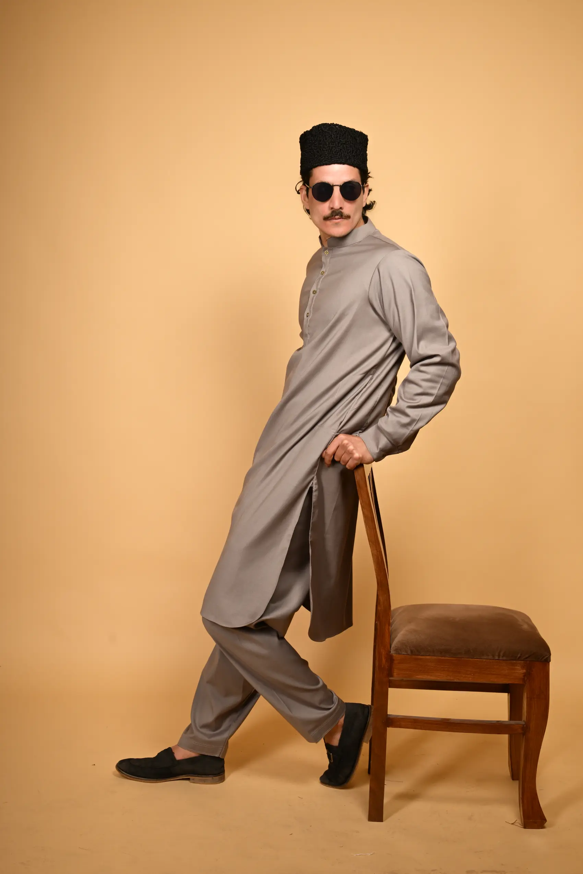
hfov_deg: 27.0
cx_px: 292
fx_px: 1214
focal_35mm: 50
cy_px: 437
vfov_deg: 39.6
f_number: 7.1
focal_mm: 50
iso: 200
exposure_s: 1/200
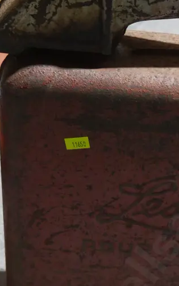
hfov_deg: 12.9
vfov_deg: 20.9
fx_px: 773
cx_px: 202
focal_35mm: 99
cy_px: 199
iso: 1600
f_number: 5.1
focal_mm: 23
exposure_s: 1/60
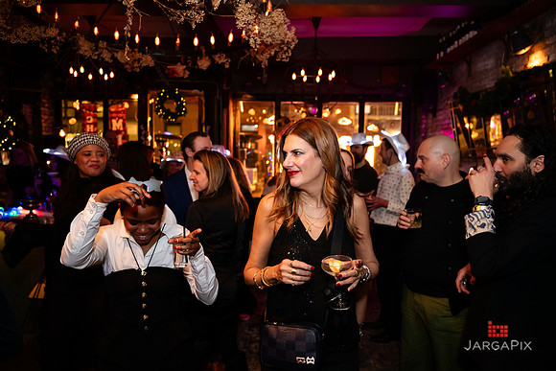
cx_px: 278
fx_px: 387
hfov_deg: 71.4
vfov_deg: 51.2
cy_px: 186
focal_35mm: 25
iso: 3200
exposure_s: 1/80
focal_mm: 24
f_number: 2.8
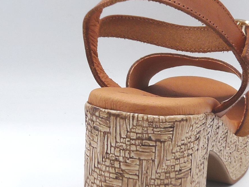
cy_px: 111
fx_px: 654
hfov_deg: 21.5
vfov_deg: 16.2
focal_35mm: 91
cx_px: 157
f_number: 4.5
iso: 100
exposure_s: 1/200
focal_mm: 4.9
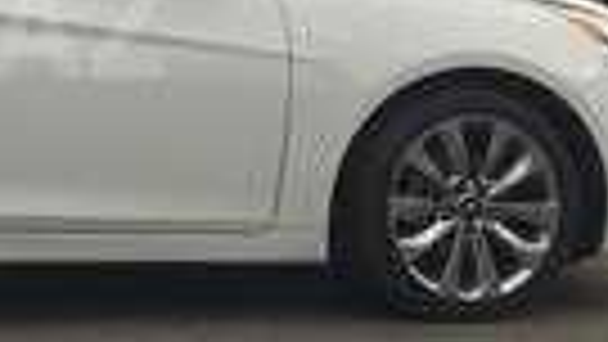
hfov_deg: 17.3
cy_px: 27
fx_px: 1870
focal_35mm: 116
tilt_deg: -4.3
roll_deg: +0.4
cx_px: -180
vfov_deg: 10.4
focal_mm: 4.15
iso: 32
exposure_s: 1/1520
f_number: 2.2
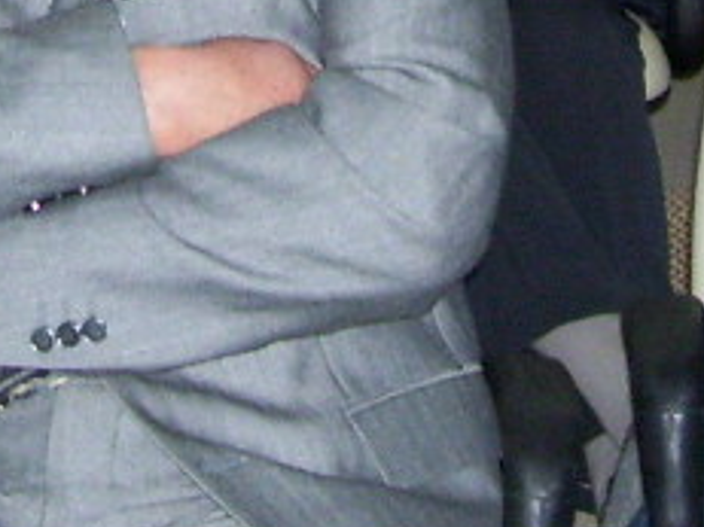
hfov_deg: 10.6
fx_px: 3801
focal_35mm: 187
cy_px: -521
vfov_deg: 7.6
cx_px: 253
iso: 200
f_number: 2.7
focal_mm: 6
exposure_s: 1/60
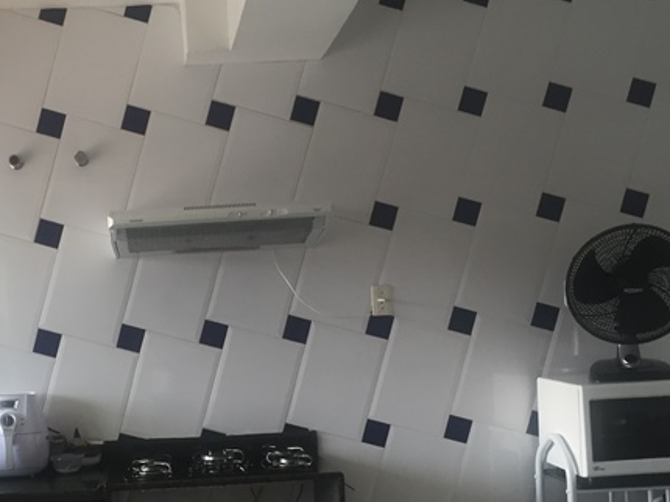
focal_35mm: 54
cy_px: 376
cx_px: 196
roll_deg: +1.3
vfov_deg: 26.7
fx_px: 1045
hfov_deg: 35.0
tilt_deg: -3.2
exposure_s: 1/30
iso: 32
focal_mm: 4.15
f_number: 2.2
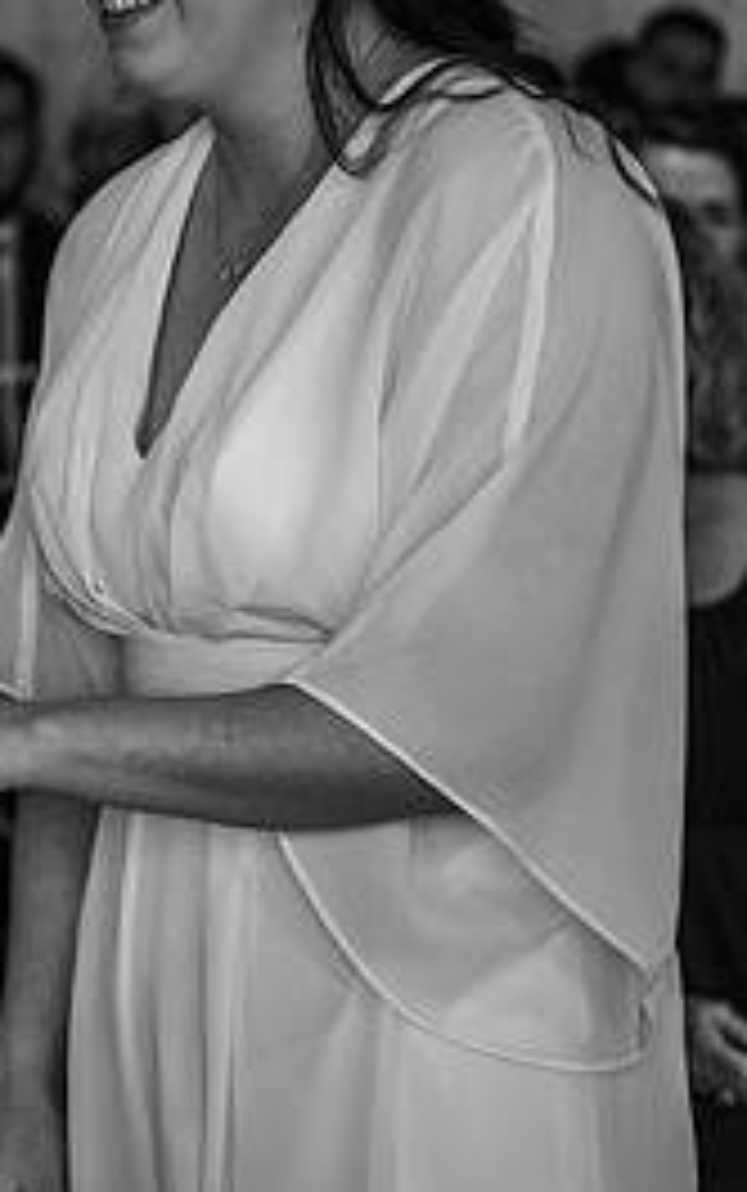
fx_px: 3772
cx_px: -418
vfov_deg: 17.9
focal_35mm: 116
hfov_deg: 10.8
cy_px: 355
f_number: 3.2
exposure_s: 1/200
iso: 500
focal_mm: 52
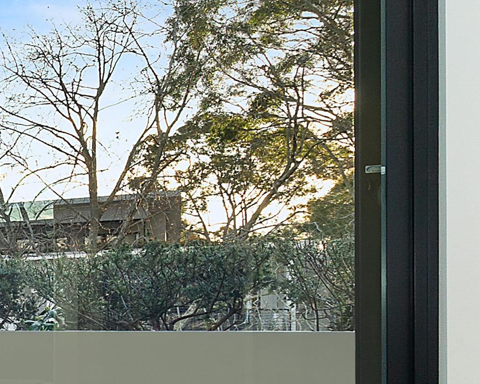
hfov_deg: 19.7
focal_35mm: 59
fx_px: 838
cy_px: 344
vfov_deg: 25.1
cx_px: -451
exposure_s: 1/200
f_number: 11
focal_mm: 16
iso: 400
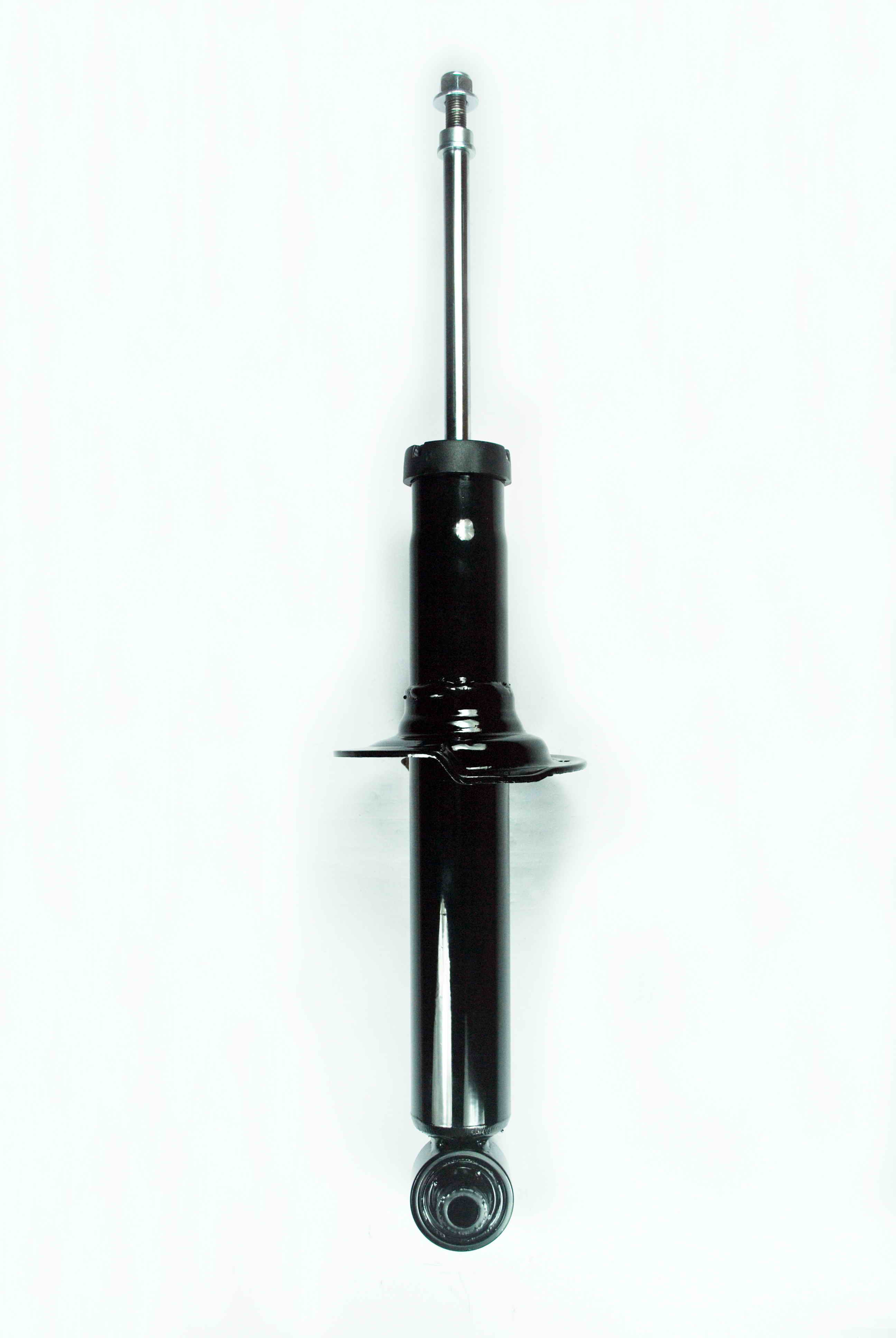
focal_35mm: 36
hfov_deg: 37.0
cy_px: 669
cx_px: 448
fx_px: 1340
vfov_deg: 53.1
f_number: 5.6
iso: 180
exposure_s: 1/125
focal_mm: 24
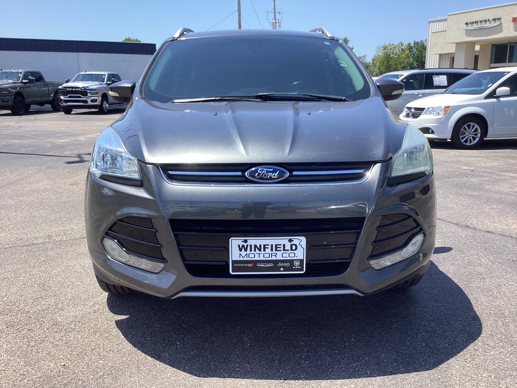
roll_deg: -0.9
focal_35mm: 31
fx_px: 463
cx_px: 258
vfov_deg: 45.4
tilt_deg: -12.8
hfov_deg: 58.4
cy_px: 194
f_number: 2.4
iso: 25
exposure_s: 1/1018
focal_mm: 3.3
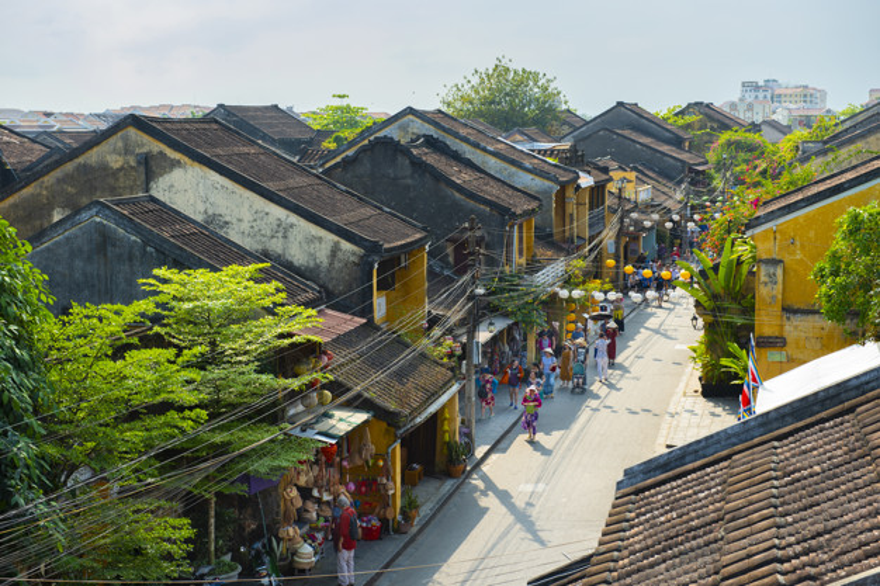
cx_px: 440
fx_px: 1515
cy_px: 293
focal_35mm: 62
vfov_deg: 21.9
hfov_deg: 32.4
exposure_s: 1/250
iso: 200
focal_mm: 62
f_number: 7.1
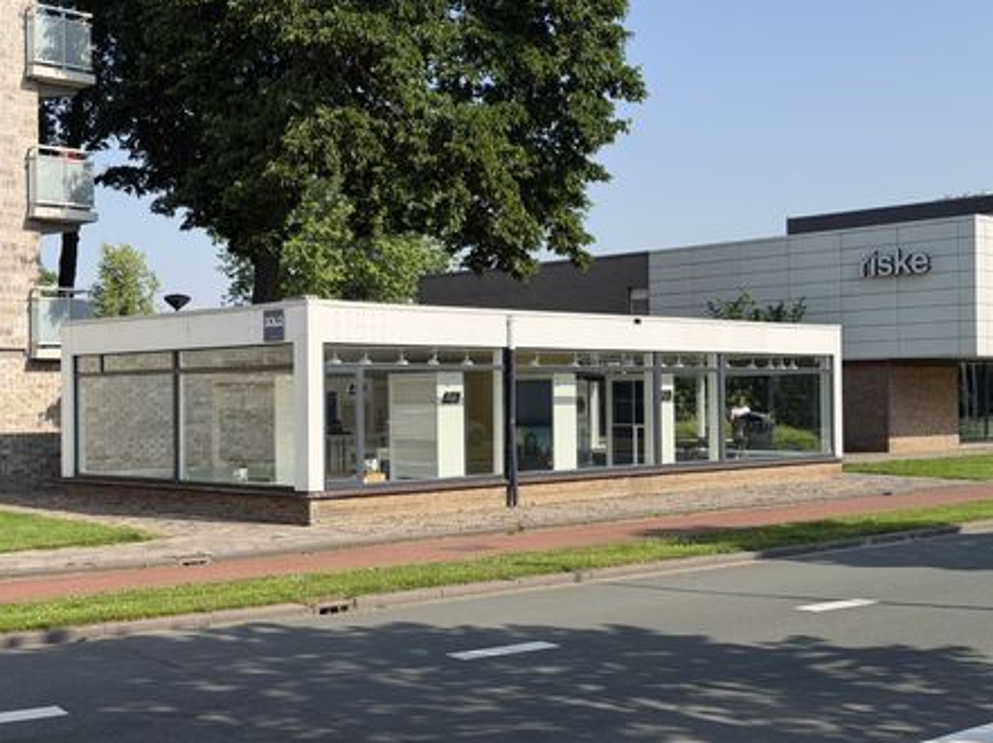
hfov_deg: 38.9
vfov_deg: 29.6
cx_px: 502
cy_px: 370
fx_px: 1404
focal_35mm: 49
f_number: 1.78
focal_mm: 6.76
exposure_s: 1/4587
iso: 64
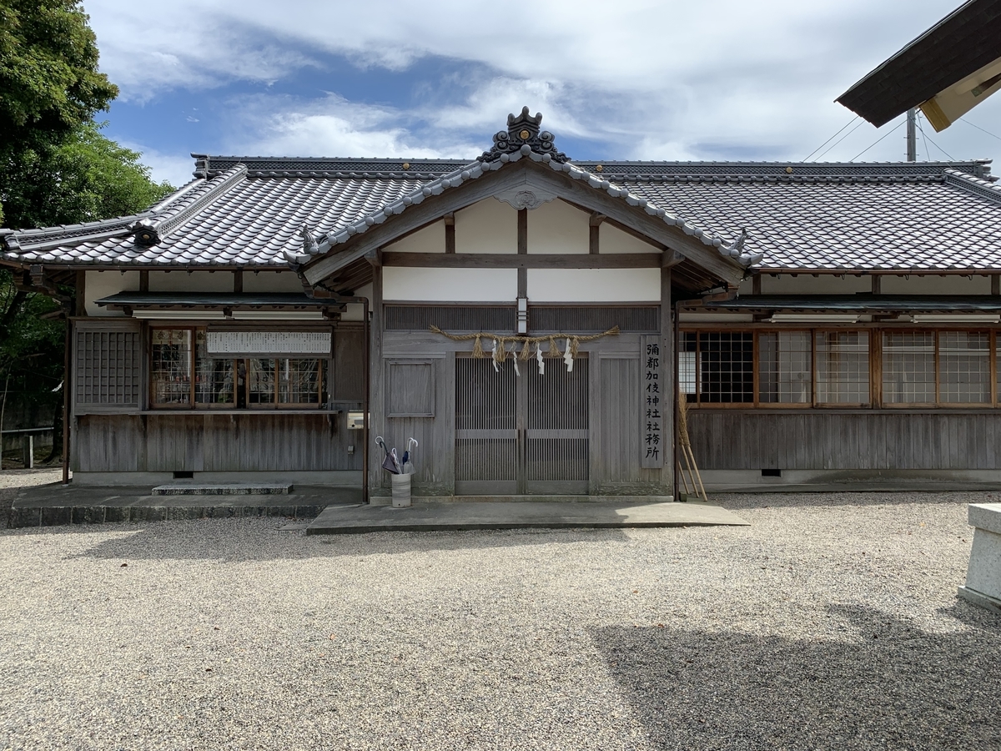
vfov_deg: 53.1
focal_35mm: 26
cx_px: 500
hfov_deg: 67.3
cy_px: 376
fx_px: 752
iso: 25
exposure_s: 1/1447
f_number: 1.8
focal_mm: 4.25
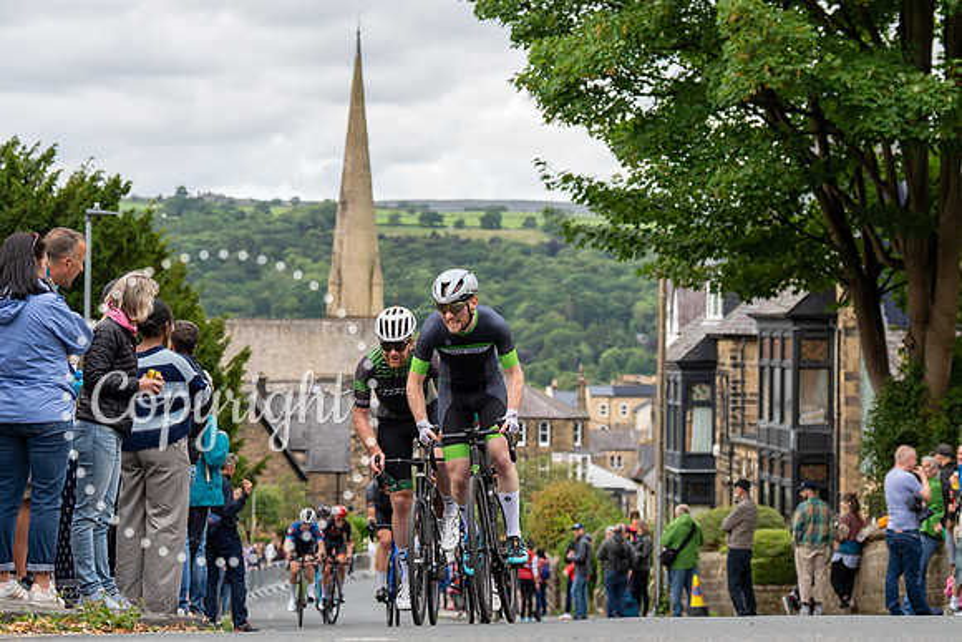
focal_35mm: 90
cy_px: 238
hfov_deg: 22.5
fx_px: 2417
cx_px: 499
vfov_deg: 15.1
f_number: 3.5
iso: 400
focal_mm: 70
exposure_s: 1/800
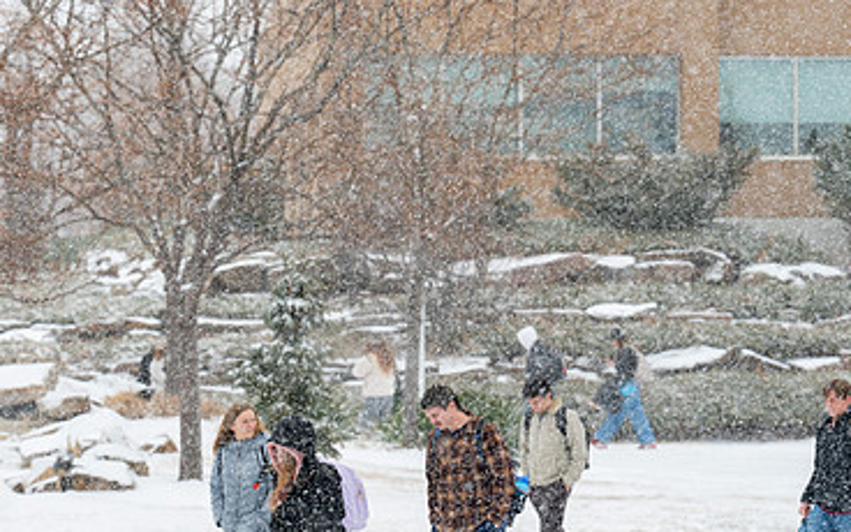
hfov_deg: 10.4
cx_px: 412
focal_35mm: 201
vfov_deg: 6.5
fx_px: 4662
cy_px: 408
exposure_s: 1/400
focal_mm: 125
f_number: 5.6
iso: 500
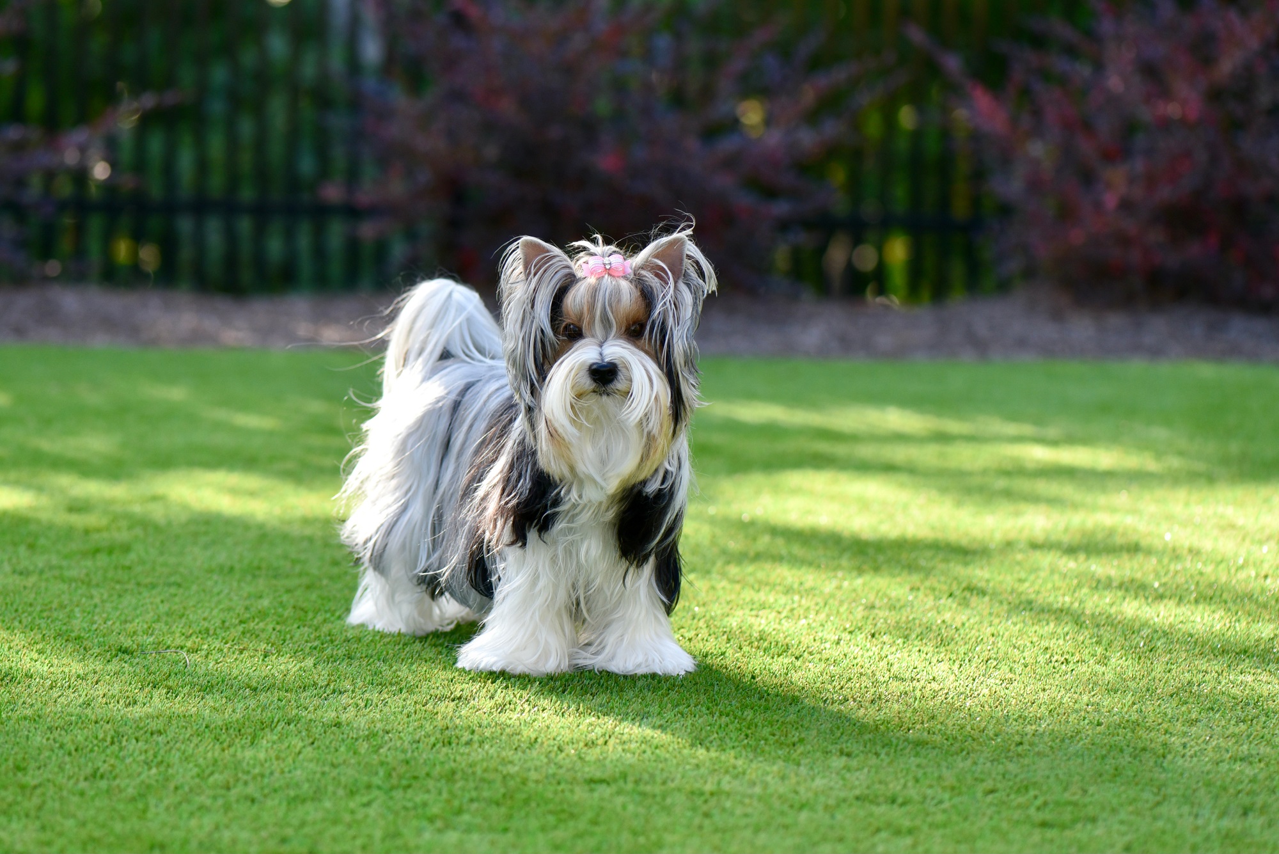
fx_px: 3732
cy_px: 427
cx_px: 640
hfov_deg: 19.4
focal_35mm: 105
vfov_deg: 13.1
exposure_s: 1/1000
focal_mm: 105
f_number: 4
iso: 500
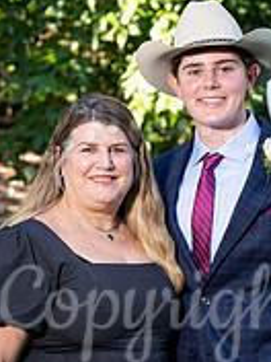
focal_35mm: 243
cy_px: 309
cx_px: 156
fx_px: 2537
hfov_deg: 6.1
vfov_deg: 8.1
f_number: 5
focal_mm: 99
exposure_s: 1/200
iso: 400
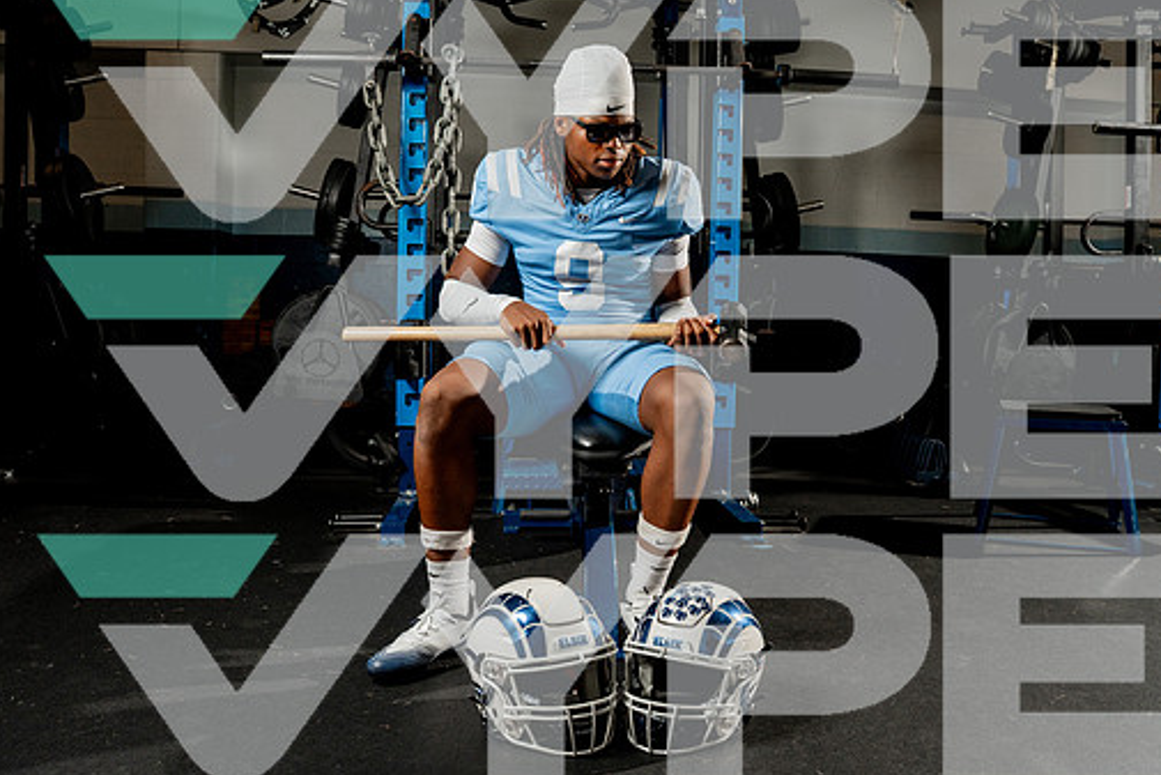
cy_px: 378
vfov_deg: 42.3
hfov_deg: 60.2
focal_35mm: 31
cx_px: 630
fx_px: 1000
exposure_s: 1/200
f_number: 7.1
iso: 640
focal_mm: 27
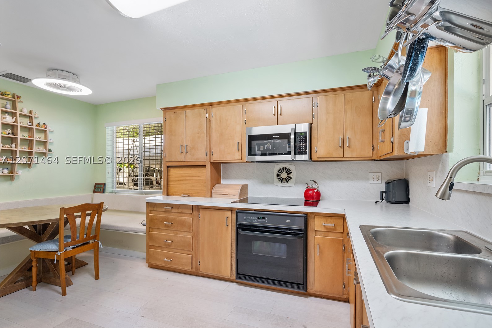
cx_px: 263
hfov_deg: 100.2
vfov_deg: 77.3
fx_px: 205
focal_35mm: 15
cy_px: 159
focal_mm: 14
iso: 320
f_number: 8
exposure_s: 1/30
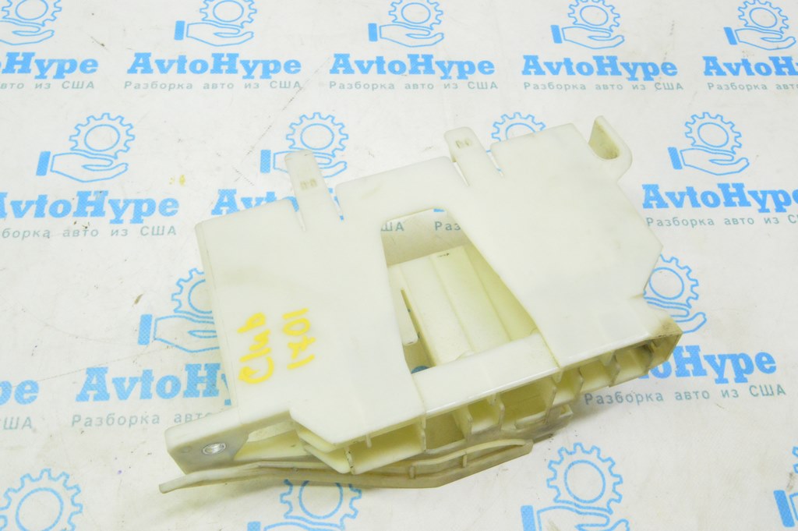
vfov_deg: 43.5
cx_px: 399
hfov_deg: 62.0
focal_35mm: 30
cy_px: 266
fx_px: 664
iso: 6400
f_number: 20
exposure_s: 1/20
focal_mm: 20
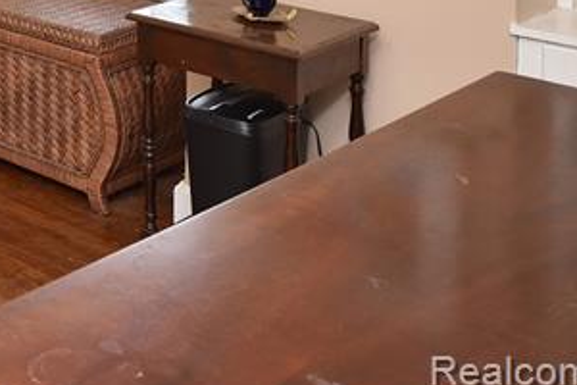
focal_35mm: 58
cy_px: -255
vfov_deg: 19.2
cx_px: -360
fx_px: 930
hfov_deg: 24.1
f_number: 9
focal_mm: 17
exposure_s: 1/60
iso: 800
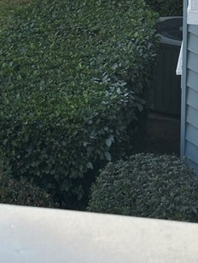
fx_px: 1212
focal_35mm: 159
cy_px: -159
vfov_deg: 11.8
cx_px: 67
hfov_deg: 9.3
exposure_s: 1/458
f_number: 1.78
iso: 64
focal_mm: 6.86
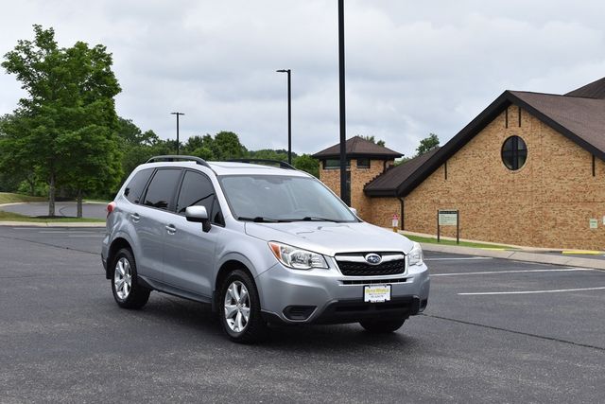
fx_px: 1008
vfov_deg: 22.6
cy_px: 202
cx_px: 302
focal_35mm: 60
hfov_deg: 33.4
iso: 100
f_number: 9
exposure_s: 1/320
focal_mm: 40
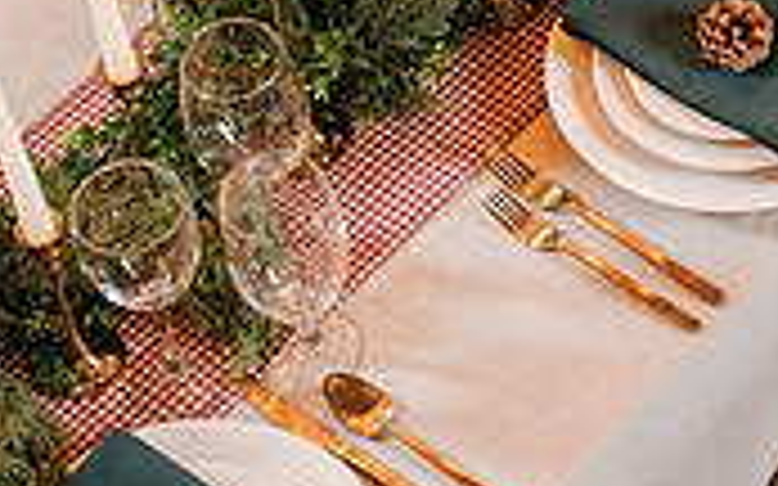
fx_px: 3625
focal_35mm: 171
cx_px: 256
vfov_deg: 7.6
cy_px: 47
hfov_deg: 12.2
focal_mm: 50
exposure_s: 1/40
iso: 400
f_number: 3.2
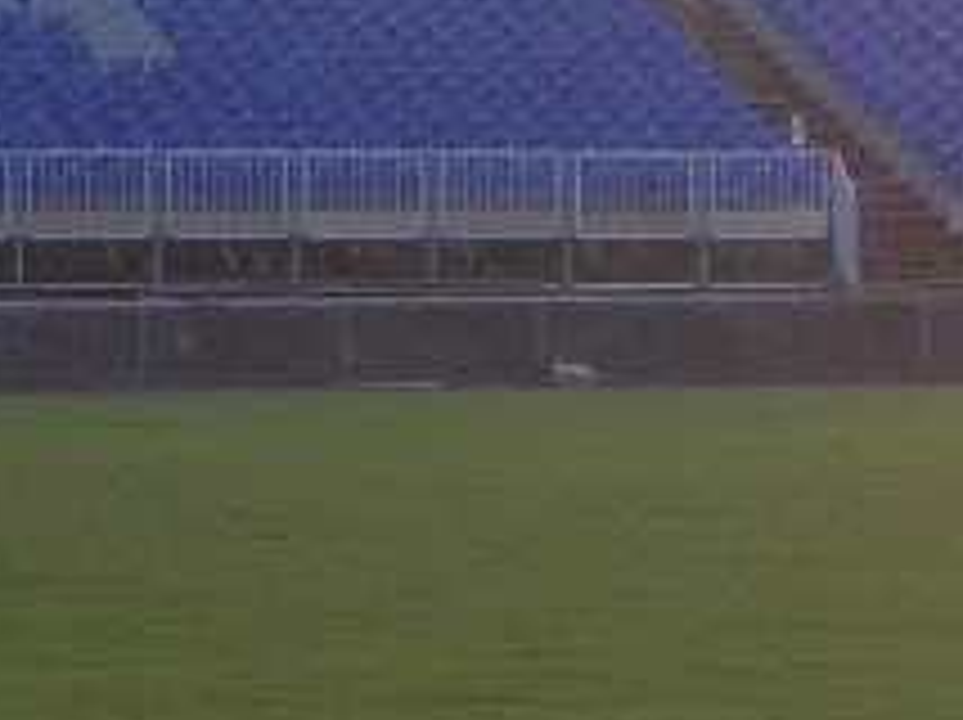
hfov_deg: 6.6
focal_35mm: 297
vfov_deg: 5.0
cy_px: 536
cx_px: 1188
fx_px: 8253
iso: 50
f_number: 3.5
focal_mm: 10.2
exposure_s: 1/125
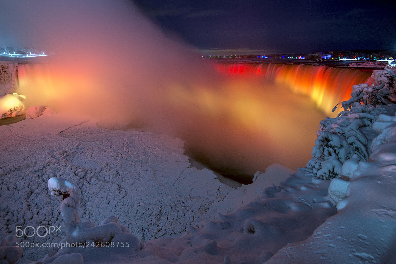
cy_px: 132
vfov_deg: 73.8
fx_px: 176
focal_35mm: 16
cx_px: 198
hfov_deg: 96.7
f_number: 8
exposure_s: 15
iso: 100
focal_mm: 16
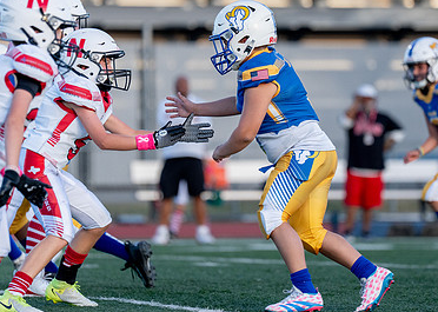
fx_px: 4897
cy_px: 100
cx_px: 275
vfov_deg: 3.6
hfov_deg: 5.1
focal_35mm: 394
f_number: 2.8
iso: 640
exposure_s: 1/2500
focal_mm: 200
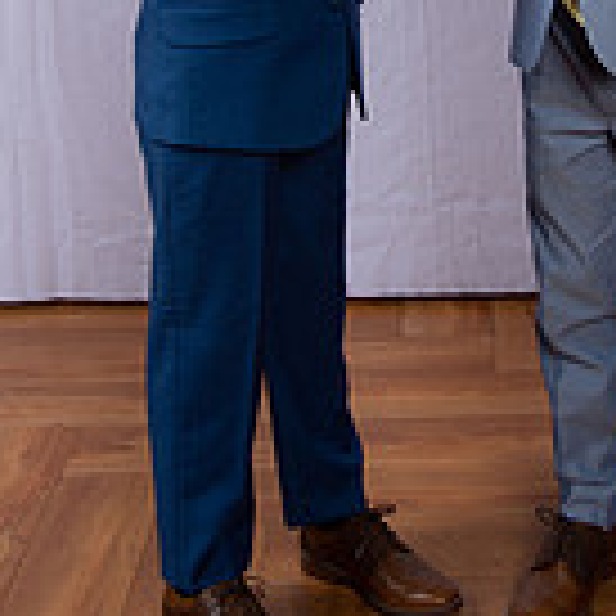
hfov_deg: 18.2
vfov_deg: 17.7
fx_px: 1913
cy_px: -36
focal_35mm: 95
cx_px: 411
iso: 250
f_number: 8
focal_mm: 34
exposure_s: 1/160
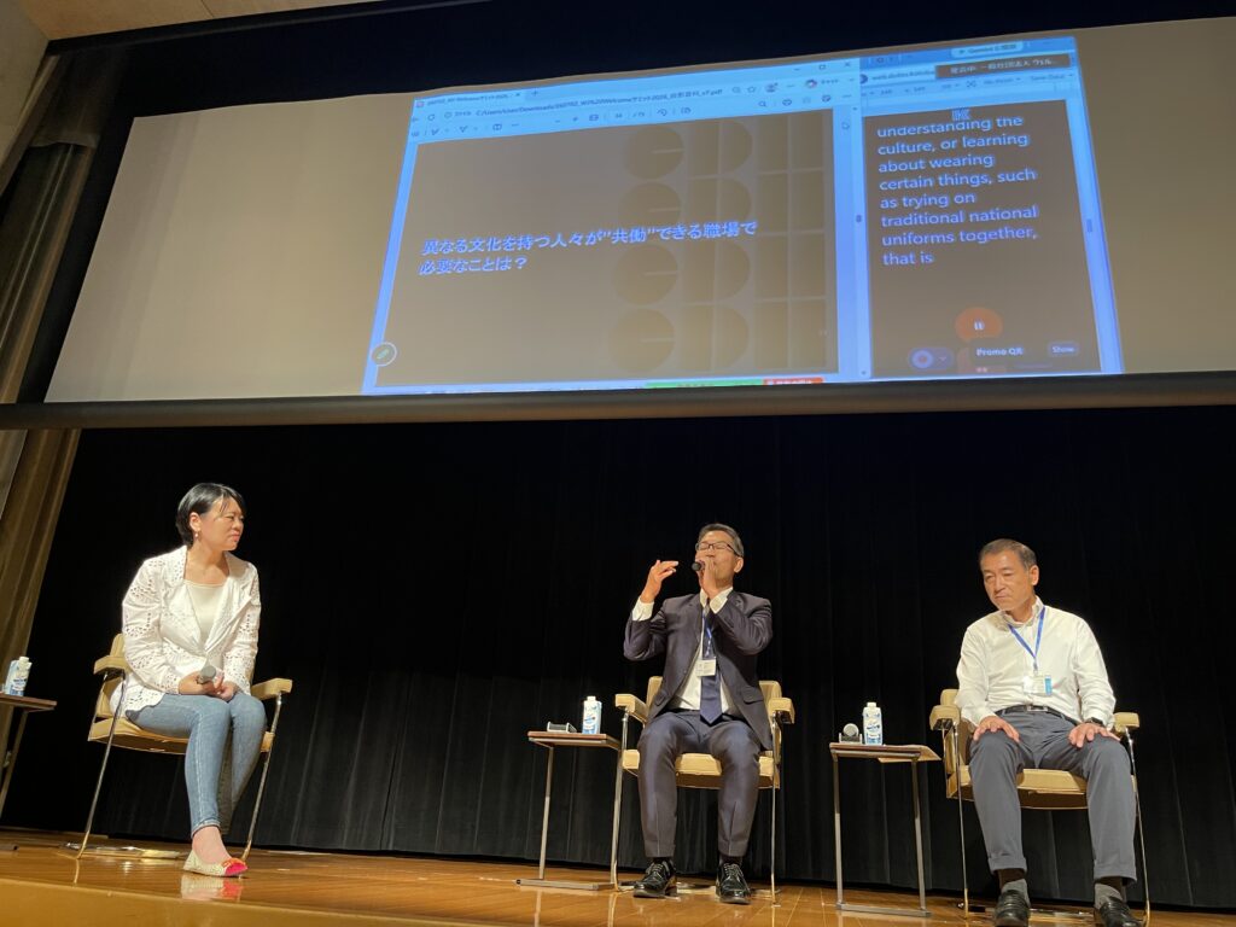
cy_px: 464
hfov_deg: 69.4
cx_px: 618
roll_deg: -4.2
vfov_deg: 54.9
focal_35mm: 25
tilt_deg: +22.3
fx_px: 893
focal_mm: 5.1
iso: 500
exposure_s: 1/50
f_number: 1.6
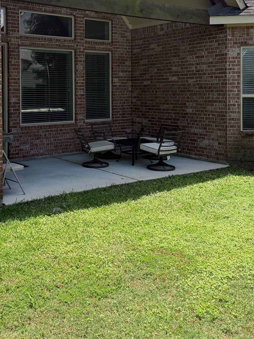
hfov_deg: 33.4
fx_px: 421
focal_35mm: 43
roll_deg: +0.0
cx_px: 94
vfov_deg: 42.7
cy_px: 92
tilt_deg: +3.1
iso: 100
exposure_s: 1/3145
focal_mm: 6.76
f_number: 1.78
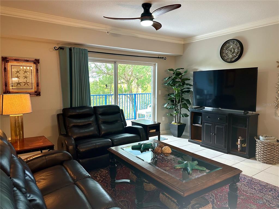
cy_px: 104
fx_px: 193
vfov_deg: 56.8
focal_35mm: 24
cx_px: 140
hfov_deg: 71.6
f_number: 1.78
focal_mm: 6.86
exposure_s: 1/60
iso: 250
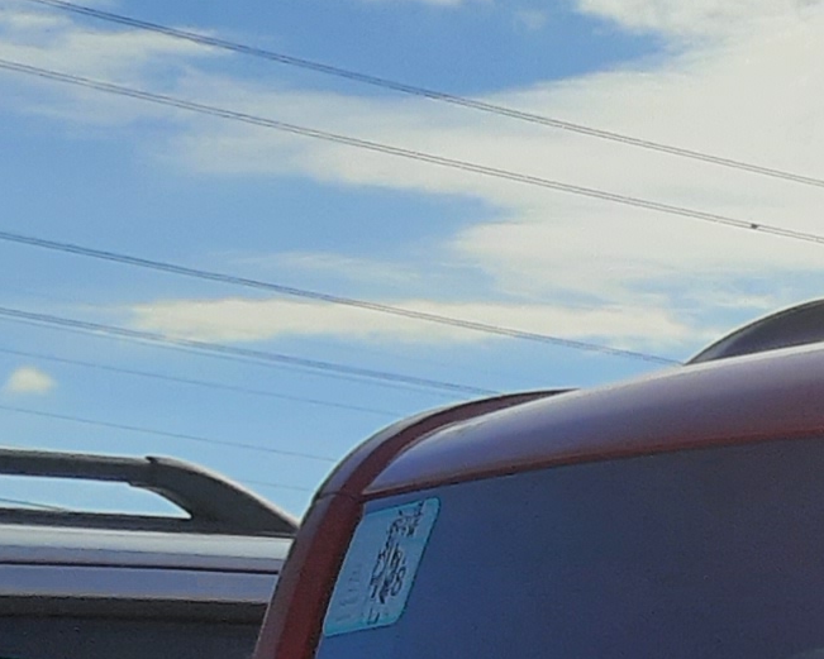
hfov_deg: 10.9
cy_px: 1305
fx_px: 3805
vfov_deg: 9.3
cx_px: 1838
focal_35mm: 156
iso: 40
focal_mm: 3.92
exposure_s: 1/1938
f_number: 1.7
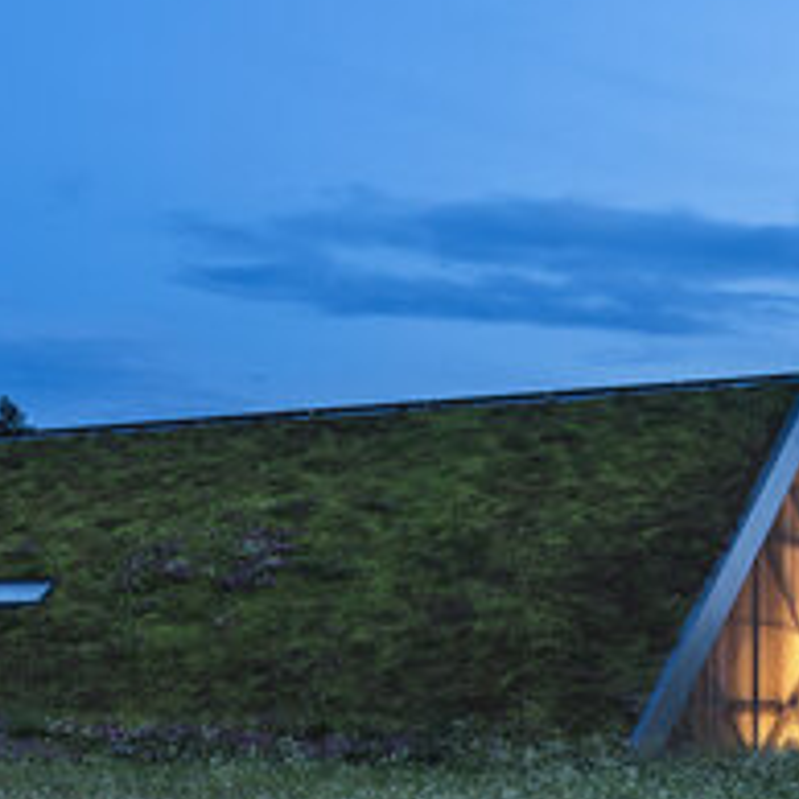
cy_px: 243
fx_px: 2194
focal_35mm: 84
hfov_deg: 19.8
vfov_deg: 20.5
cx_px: -54
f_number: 11
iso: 100
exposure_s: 10
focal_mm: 24
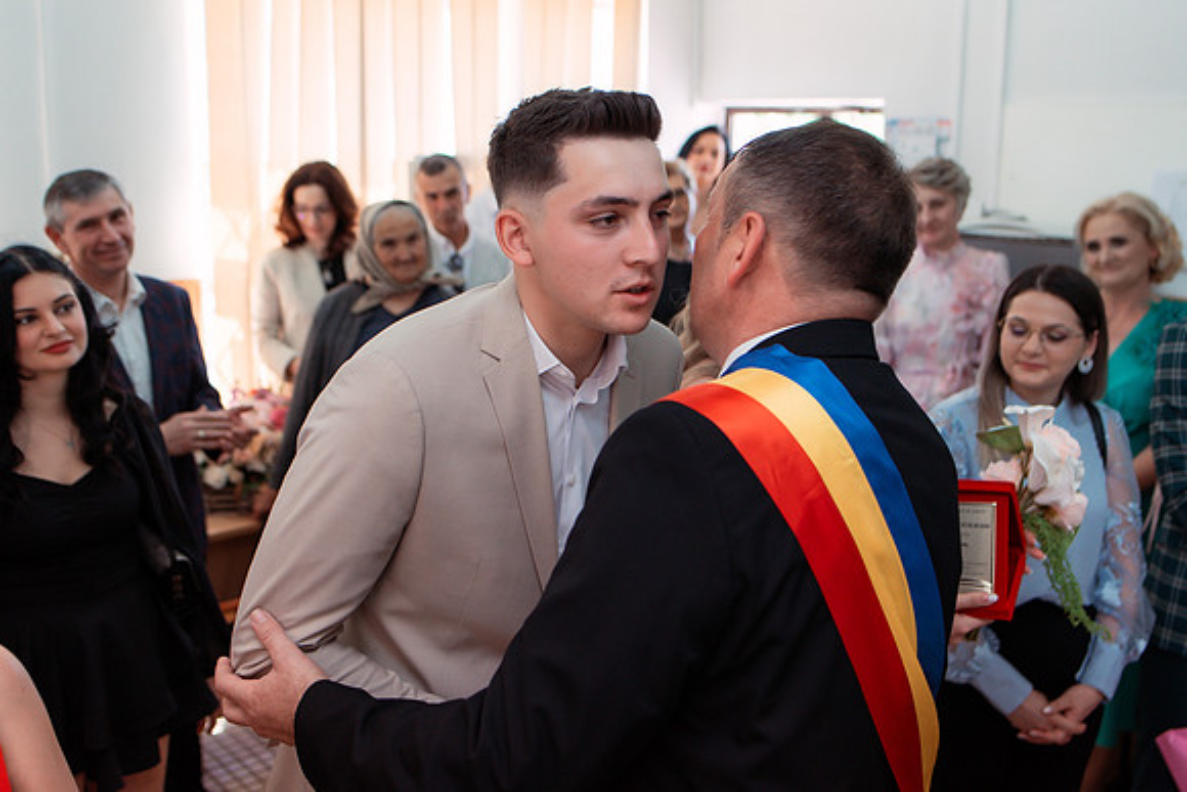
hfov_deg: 53.0
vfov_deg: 36.8
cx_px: 594
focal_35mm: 36
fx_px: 1191
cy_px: 396
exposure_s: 1/320
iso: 800
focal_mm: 35
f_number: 3.2
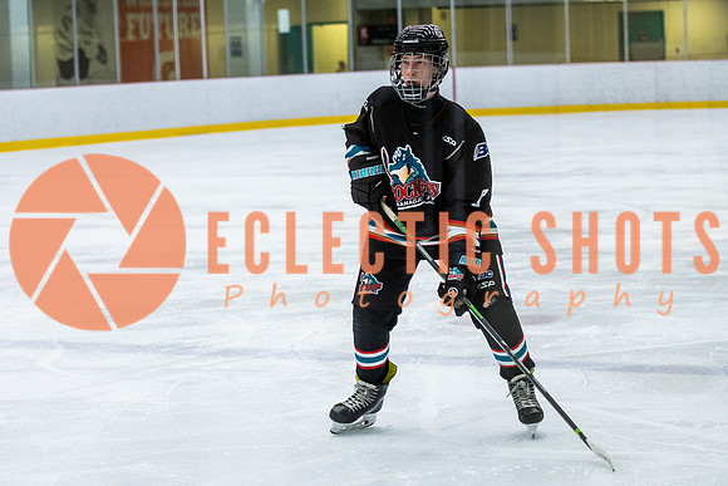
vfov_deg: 11.5
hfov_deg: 17.2
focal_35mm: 119
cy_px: 257
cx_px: 403
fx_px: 2406
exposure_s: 1/640
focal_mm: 70
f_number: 2.8
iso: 1400
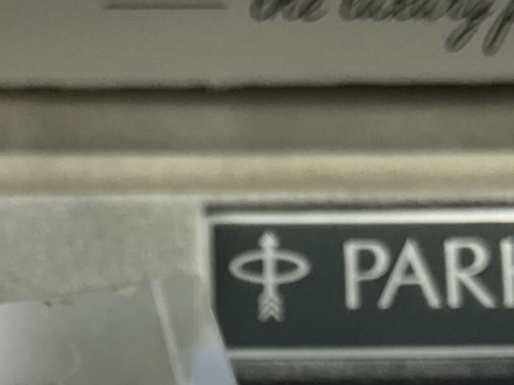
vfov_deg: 15.0
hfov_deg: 21.2
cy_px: 566
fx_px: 1366
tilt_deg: -57.6
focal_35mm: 92
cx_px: 166
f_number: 1.8
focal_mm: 3
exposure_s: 1/122
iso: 20
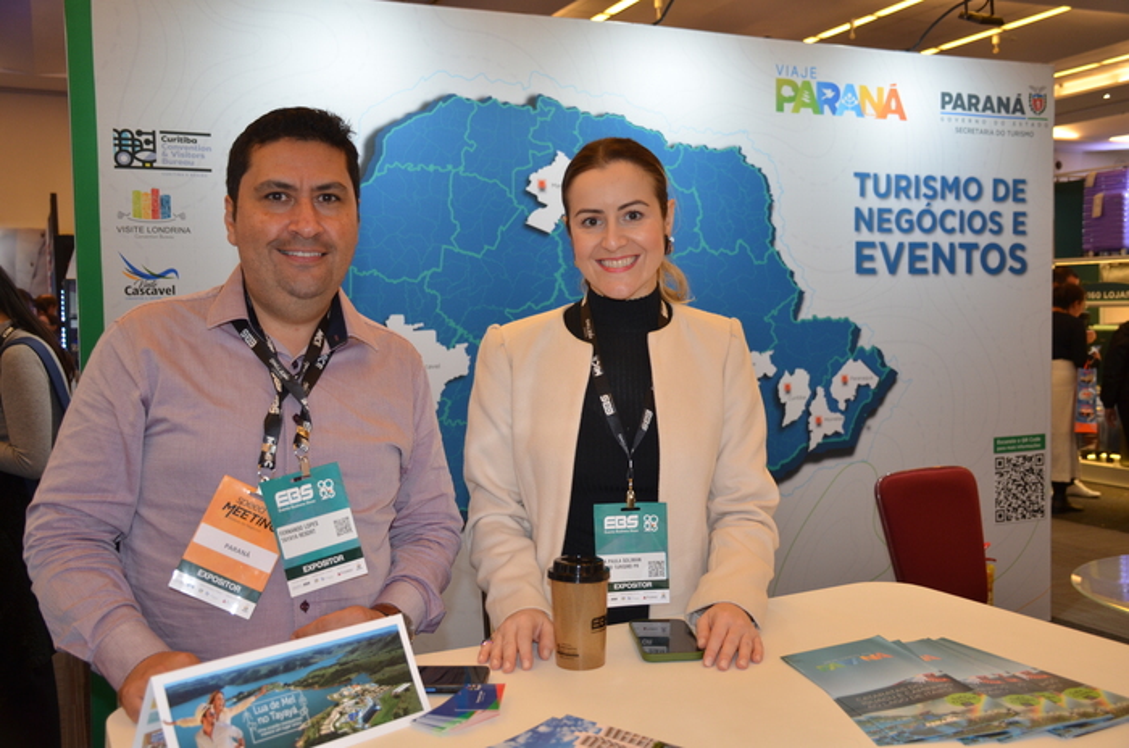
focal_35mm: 36
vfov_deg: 36.7
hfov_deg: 53.2
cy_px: 374
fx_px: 1127
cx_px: 564
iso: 400
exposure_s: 1/60
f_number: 3.8
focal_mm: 24
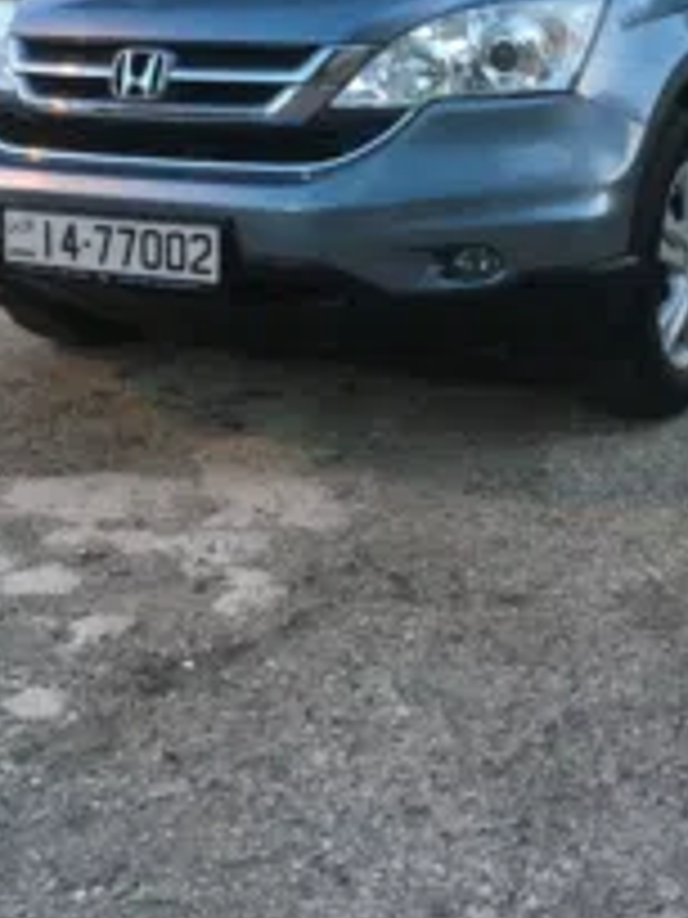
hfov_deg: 25.5
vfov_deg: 33.1
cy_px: 234
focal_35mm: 57
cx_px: 472
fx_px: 1511
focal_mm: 4.15
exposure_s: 1/25
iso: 200
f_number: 2.2
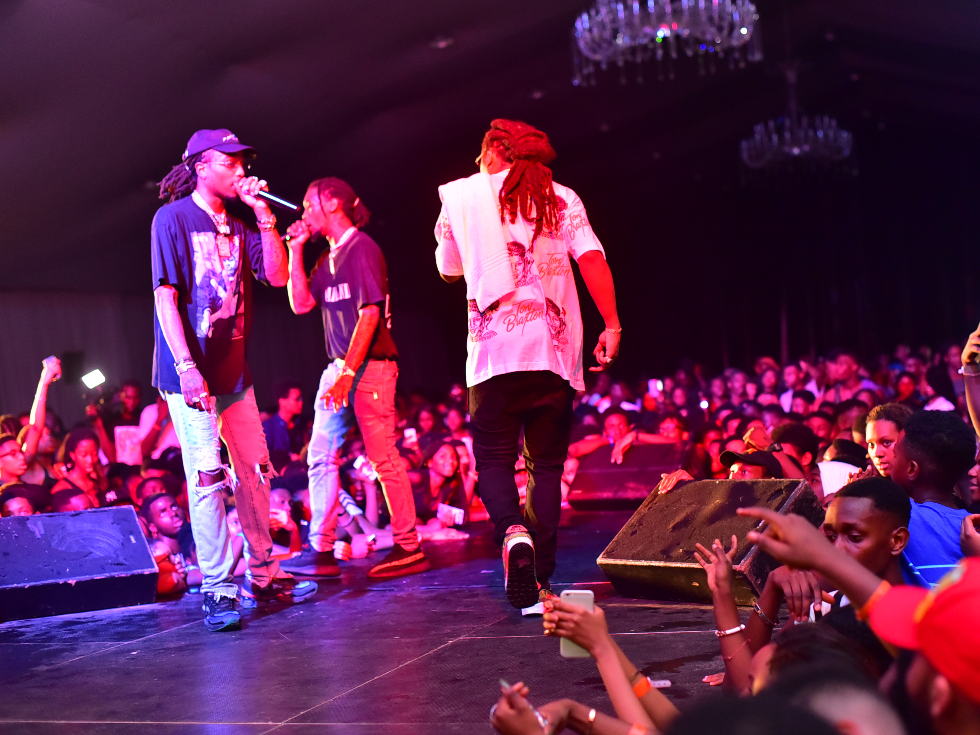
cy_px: 364
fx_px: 1557
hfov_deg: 34.9
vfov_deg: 26.6
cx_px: 559
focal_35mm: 55
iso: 2000
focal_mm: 50
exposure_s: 1/200
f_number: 2.8
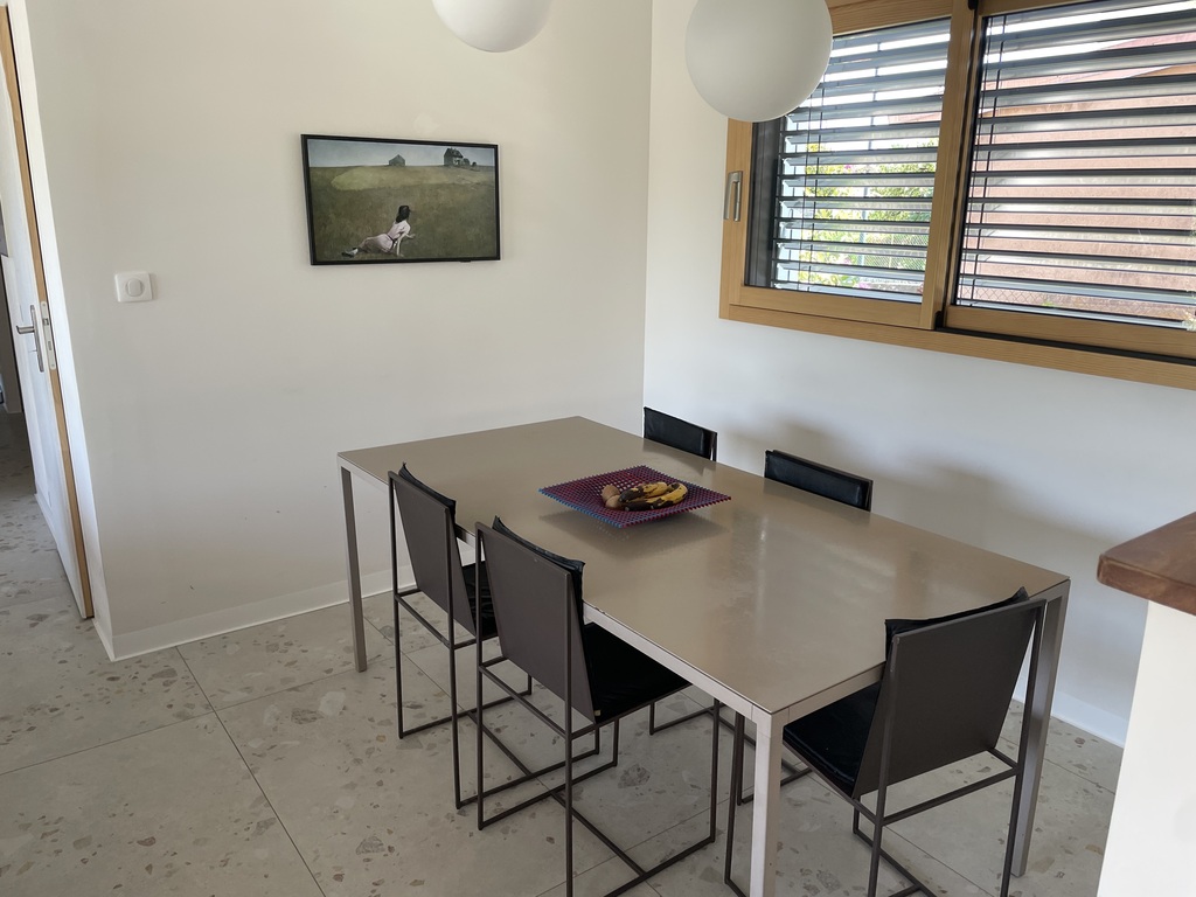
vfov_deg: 53.1
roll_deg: -1.0
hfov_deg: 67.3
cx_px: 598
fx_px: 898
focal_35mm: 26
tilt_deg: -15.2
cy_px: 448
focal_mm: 4.2
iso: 80
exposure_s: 1/100
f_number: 1.6
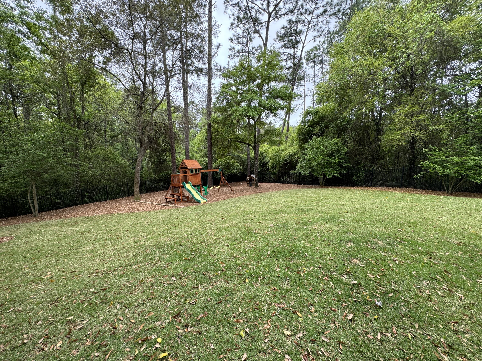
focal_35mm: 14
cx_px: 241
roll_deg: -0.7
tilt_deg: -9.2
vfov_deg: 85.7
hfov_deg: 102.1
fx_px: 195
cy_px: 180
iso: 40
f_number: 2.2
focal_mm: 2.22
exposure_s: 1/242
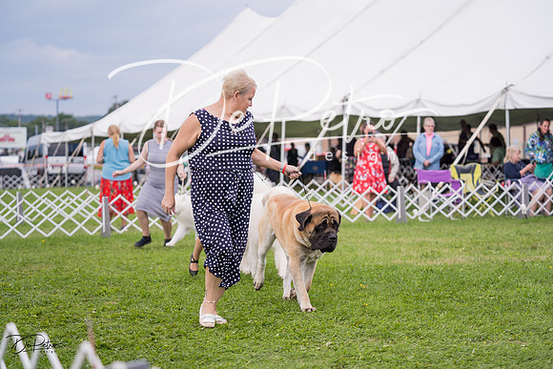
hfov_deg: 25.1
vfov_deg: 16.9
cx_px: 276
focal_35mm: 81
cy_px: 184
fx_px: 1244
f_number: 2.8
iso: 100
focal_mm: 81
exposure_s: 1/1000
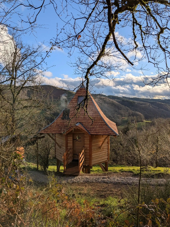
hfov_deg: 56.8
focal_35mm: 24
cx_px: 85
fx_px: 157
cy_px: 114
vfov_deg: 71.6
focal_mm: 4.53
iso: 28
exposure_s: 1/1495
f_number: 1.7
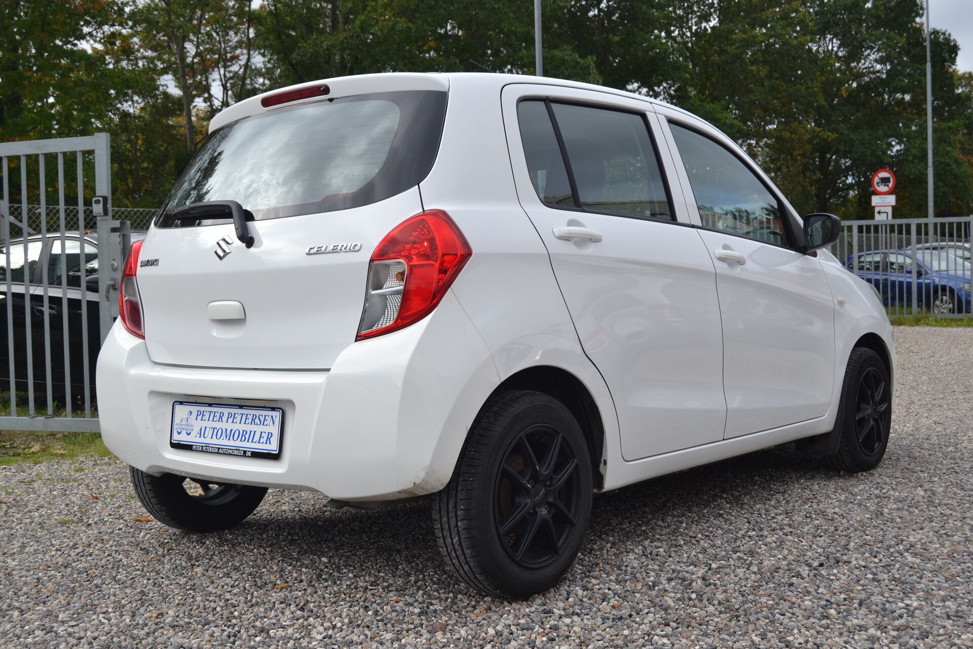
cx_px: 486
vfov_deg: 34.2
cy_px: 324
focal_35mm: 39
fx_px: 1054
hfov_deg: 49.6
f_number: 6.3
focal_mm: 26
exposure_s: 1/160
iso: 100
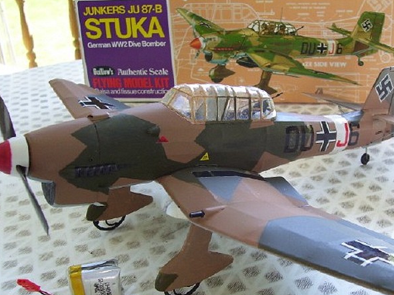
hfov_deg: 40.9
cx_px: 249
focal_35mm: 46
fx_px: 523
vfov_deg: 31.5
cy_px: 163
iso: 80
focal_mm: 5.6
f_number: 2.7
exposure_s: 1/90
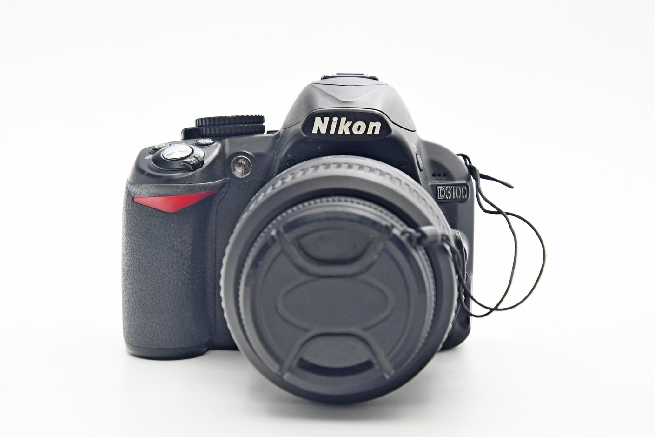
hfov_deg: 20.6
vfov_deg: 13.8
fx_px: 1801
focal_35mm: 99
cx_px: 320
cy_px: 216
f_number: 8
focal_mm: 62
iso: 1250
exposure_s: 1/125
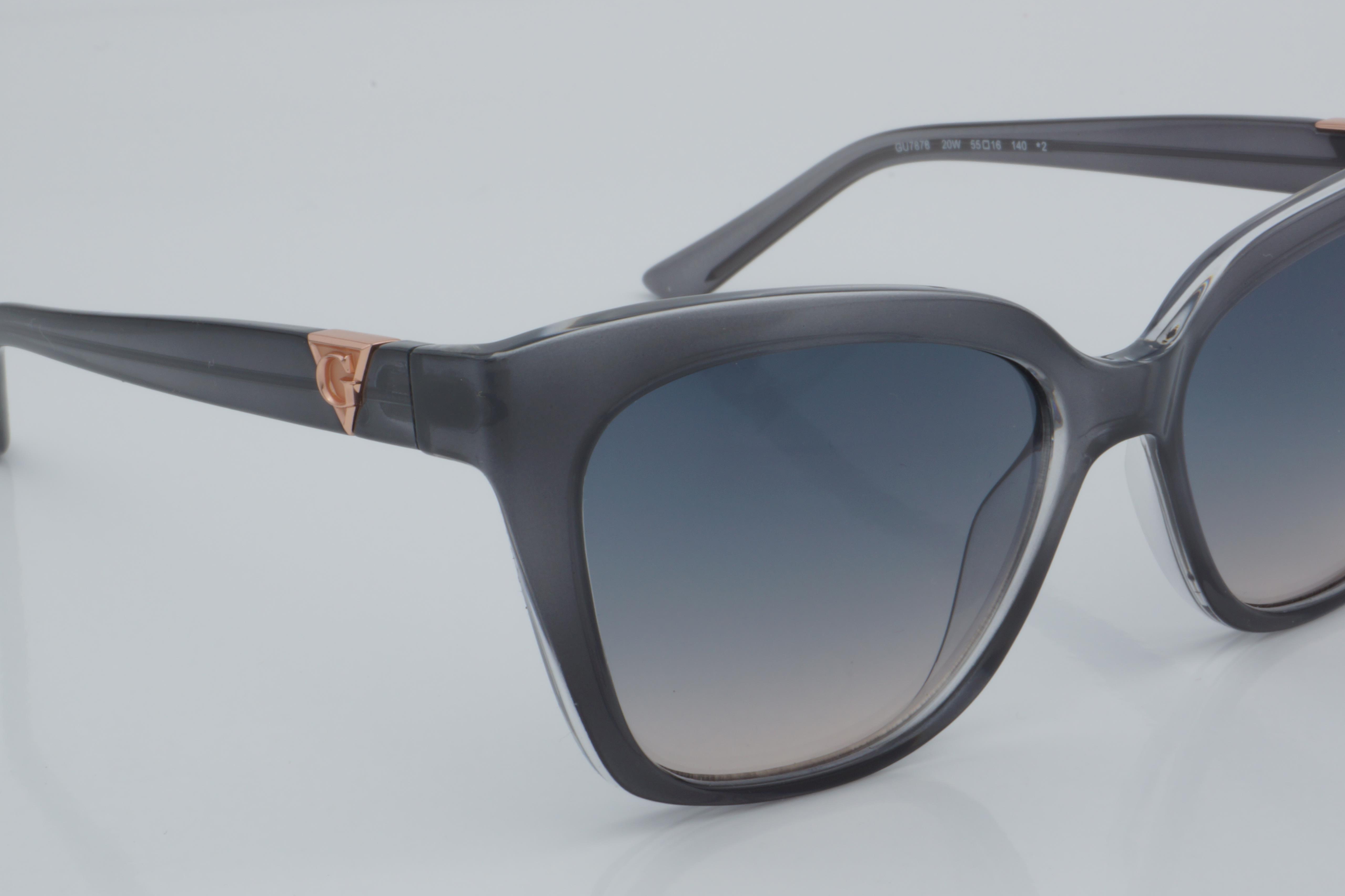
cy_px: 487
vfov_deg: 15.5
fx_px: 3287
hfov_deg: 23.1
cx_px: 755
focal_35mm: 88
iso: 100
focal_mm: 50
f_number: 32
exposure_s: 1/4
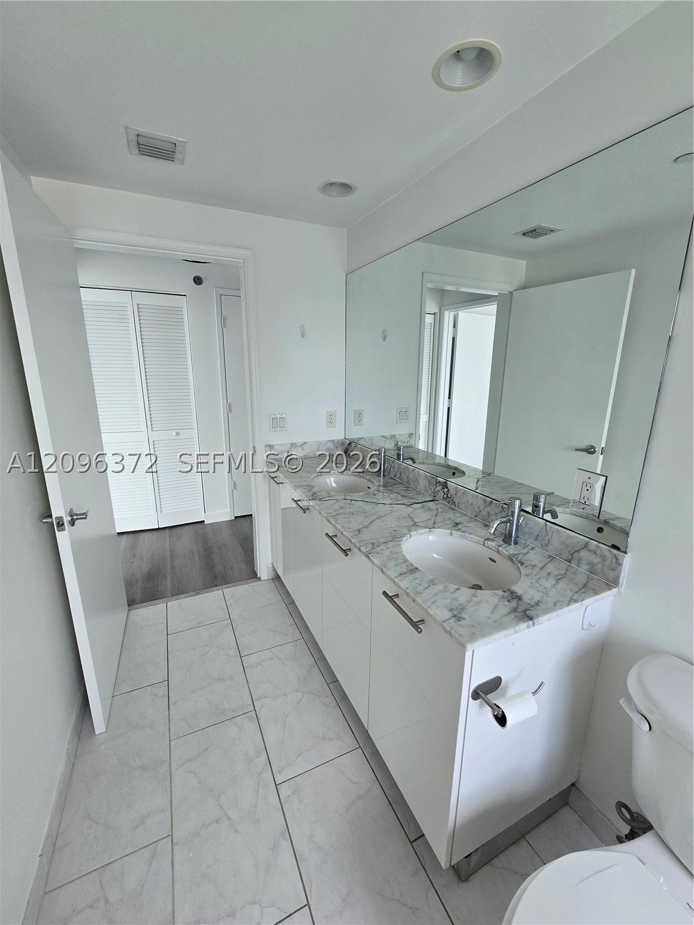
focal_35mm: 13
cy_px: 462
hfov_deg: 89.9
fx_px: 348
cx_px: 347
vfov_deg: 106.2
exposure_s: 1/100
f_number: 2.2
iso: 80
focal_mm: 2.2
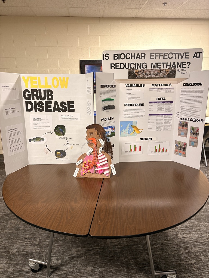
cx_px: 104
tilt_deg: -13.8
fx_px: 209
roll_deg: +0.5
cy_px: 139
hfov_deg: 53.1
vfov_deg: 67.3
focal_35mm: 26
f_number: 1.6
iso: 250
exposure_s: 1/60
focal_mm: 5.96
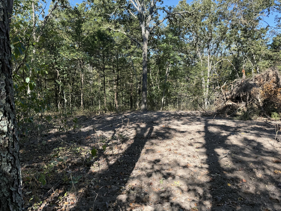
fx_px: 195
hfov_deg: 71.6
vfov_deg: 56.8
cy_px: 106
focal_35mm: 24
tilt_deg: -5.1
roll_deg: +0.0
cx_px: 140
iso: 80
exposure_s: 1/943
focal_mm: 6.76
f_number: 1.78
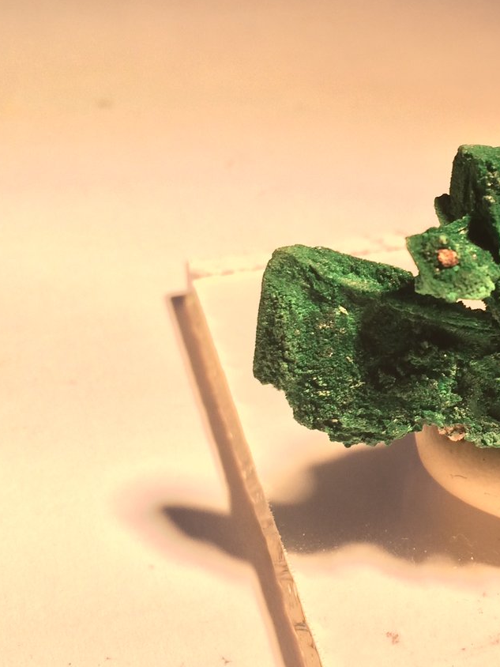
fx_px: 1059
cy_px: 307
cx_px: 458
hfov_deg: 25.7
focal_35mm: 55
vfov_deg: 34.9
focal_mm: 4.15
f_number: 2.2
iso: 40
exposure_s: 1/120
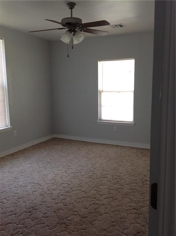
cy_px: 118
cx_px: 88
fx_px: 238
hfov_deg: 40.6
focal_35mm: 35
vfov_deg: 52.7
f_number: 2.4
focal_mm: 4.28
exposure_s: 1/24
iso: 50
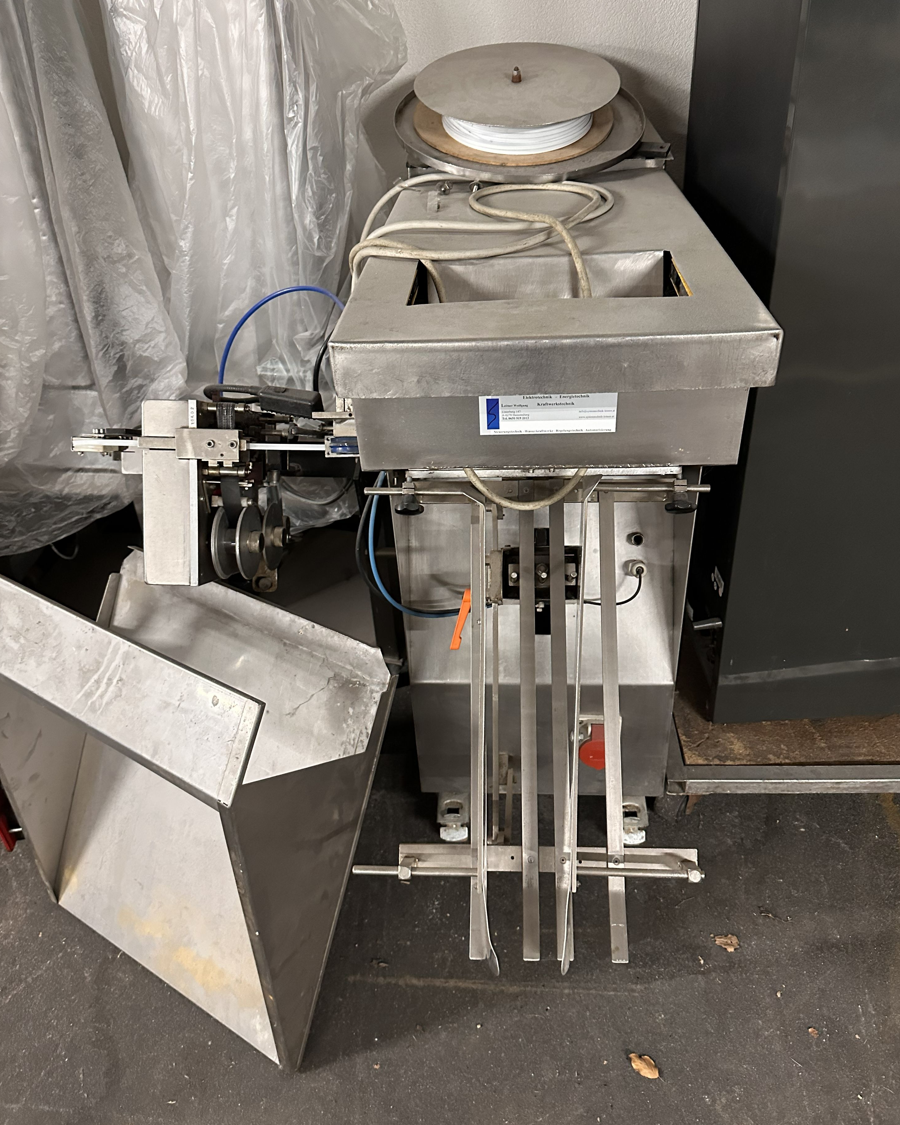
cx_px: 466
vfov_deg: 66.0
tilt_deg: -33.8
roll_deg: +3.2
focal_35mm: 26
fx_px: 866
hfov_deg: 54.9
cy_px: 538
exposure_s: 1/50
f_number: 1.78
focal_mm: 6.86
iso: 800
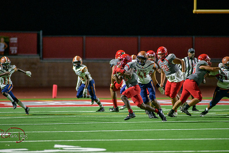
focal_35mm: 324
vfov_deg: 4.2
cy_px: 73
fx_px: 2061
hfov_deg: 6.4
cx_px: 109
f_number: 2.8
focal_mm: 300
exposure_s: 1/500
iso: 2000
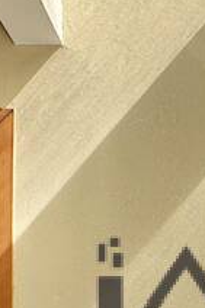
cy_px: 474
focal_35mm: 99
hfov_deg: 13.2
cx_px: 291
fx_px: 847
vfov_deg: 18.2
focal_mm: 2.22
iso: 40
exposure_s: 1/774
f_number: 2.2
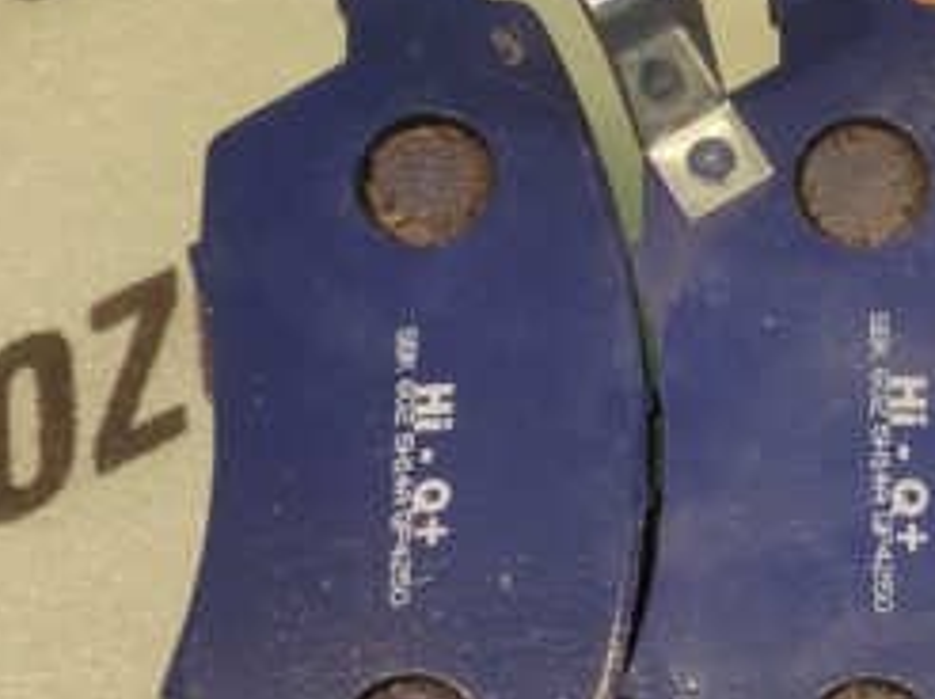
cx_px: 943
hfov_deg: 33.1
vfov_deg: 27.5
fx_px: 1430
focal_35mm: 53
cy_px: 397
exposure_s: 1/33
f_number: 1.79
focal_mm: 4.74
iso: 109
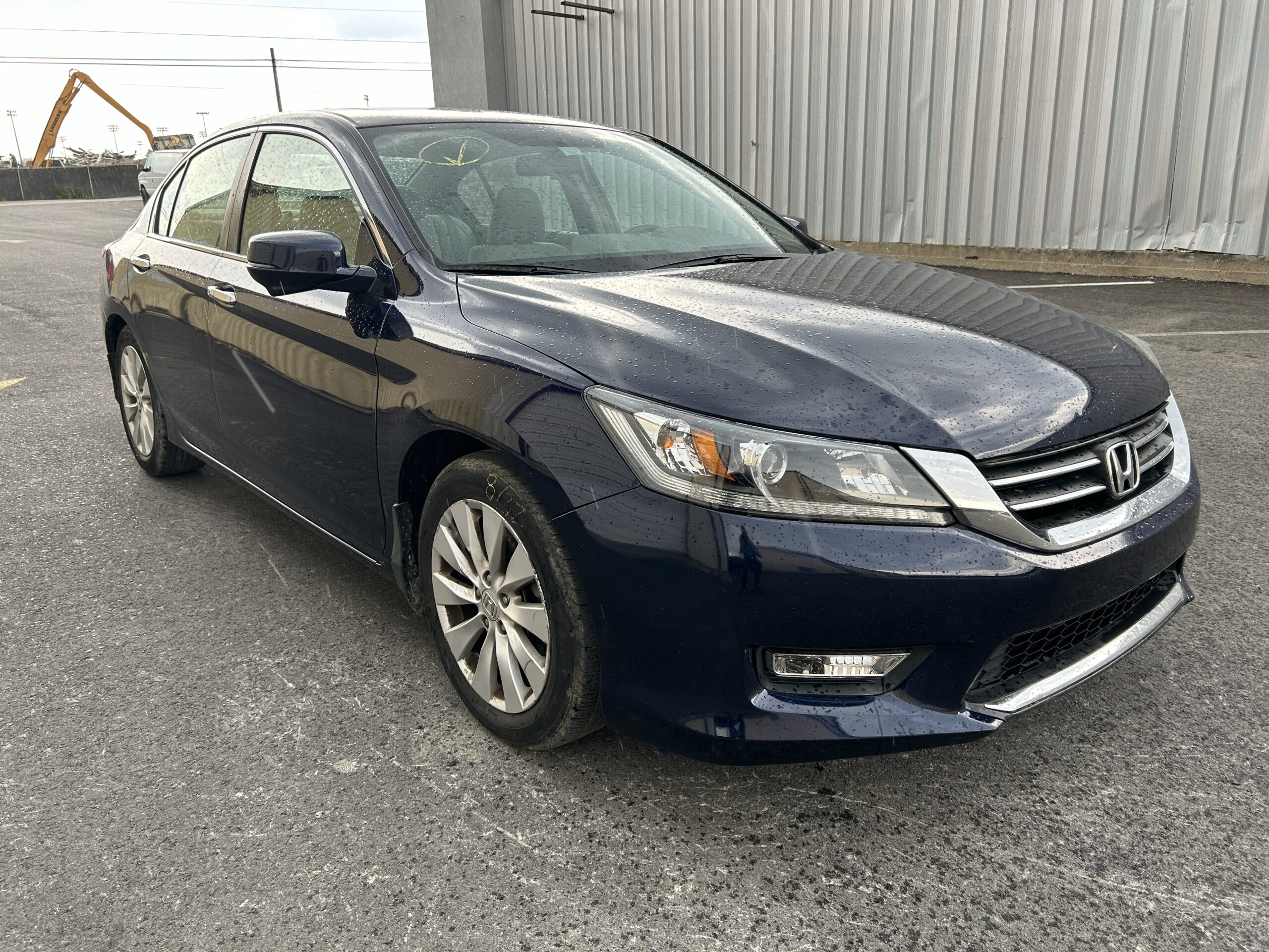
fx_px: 953
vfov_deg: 53.1
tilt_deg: -17.8
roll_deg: +1.0
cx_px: 634
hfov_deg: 67.3
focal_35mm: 26
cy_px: 476
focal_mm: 5.7
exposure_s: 1/181
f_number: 1.5
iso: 40
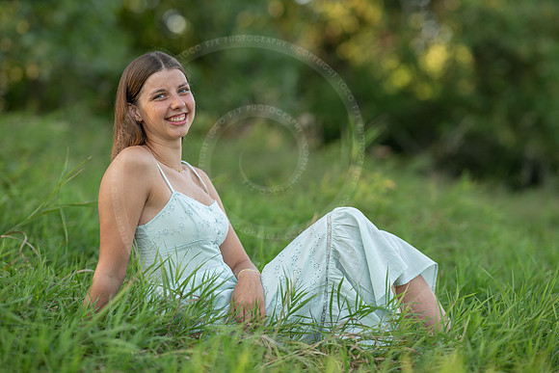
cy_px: 186
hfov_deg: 23.9
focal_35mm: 85
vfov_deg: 16.1
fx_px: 1320
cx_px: 280
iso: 160
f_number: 1.8
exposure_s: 1/500
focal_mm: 85
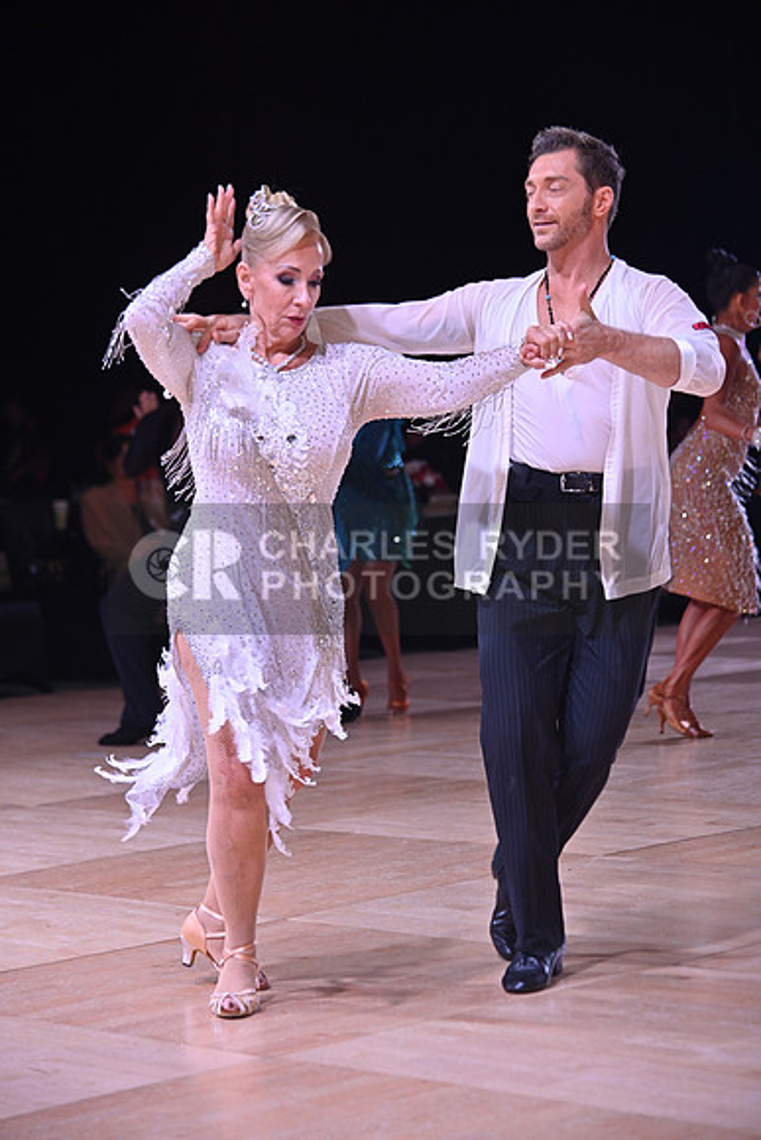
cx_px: 380
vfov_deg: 22.1
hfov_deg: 14.9
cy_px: 570
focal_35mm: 92
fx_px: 2915
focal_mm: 92
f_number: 9
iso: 800
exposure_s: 1/320
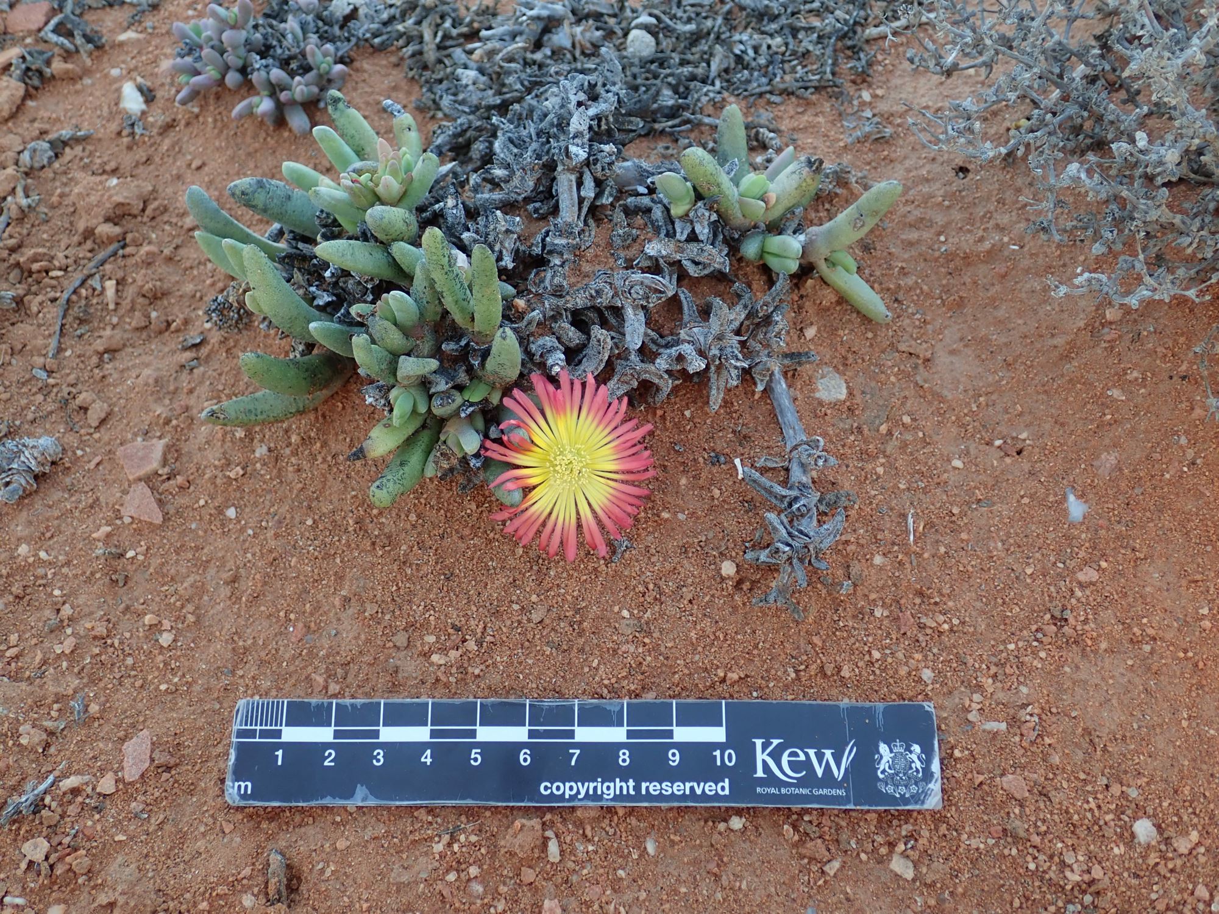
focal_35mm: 35
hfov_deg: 52.6
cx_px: 610
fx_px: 1233
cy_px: 457
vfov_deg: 40.7
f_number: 2.6
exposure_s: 1/60
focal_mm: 6.42
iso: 125
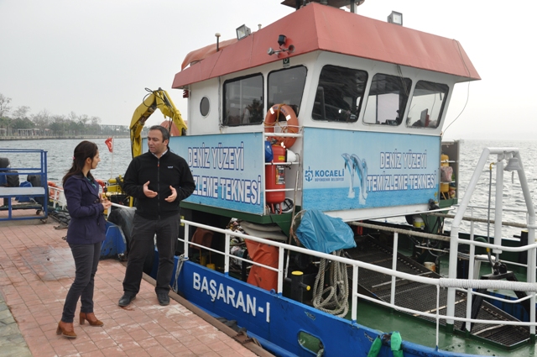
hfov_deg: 57.3
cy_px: 178
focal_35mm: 33
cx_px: 268
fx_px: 492
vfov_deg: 39.9
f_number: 8
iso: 200
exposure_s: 1/200
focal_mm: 22
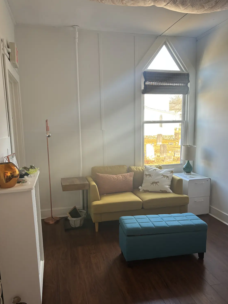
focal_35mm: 28
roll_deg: +0.2
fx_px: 246
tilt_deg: -9.6
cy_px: 163
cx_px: 118
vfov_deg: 63.4
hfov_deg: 49.7
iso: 125
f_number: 1.6
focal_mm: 5.96
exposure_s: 1/99
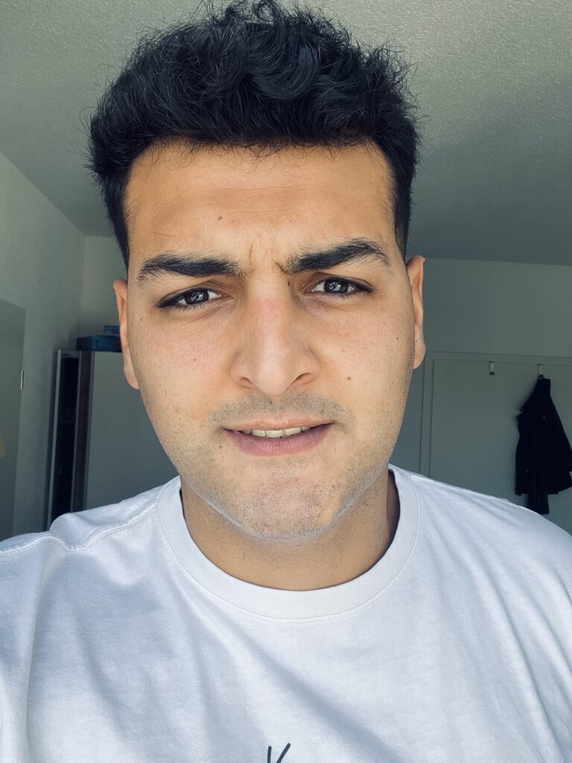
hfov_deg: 46.8
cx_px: 286
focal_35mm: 30
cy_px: 382
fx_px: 661
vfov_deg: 60.0
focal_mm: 2.71
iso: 25
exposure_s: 1/121
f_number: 2.2
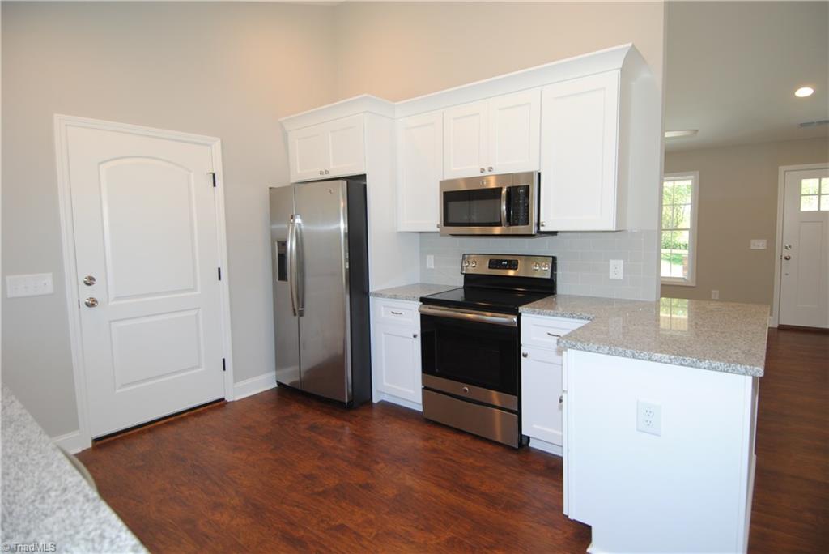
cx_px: 414
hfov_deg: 90.0
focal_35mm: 18
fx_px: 415
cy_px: 277
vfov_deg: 67.5
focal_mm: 12
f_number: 4
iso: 200
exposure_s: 1/60
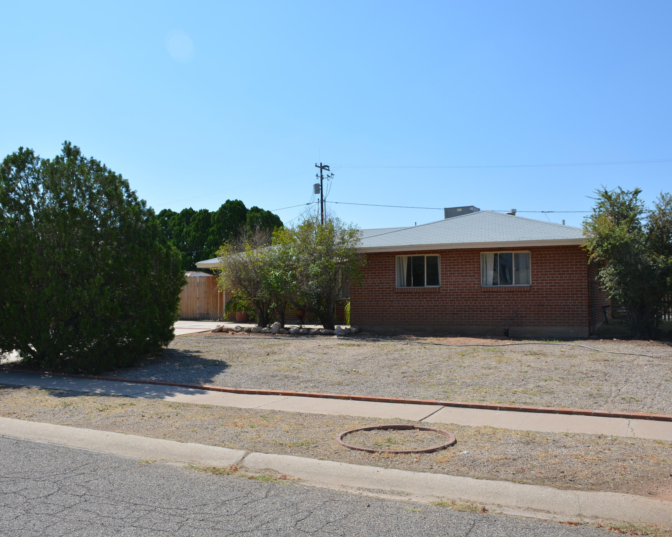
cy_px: 267
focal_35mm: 34
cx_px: 315
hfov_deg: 52.8
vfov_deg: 43.4
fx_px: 676
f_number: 8
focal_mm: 20
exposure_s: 1/250
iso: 100
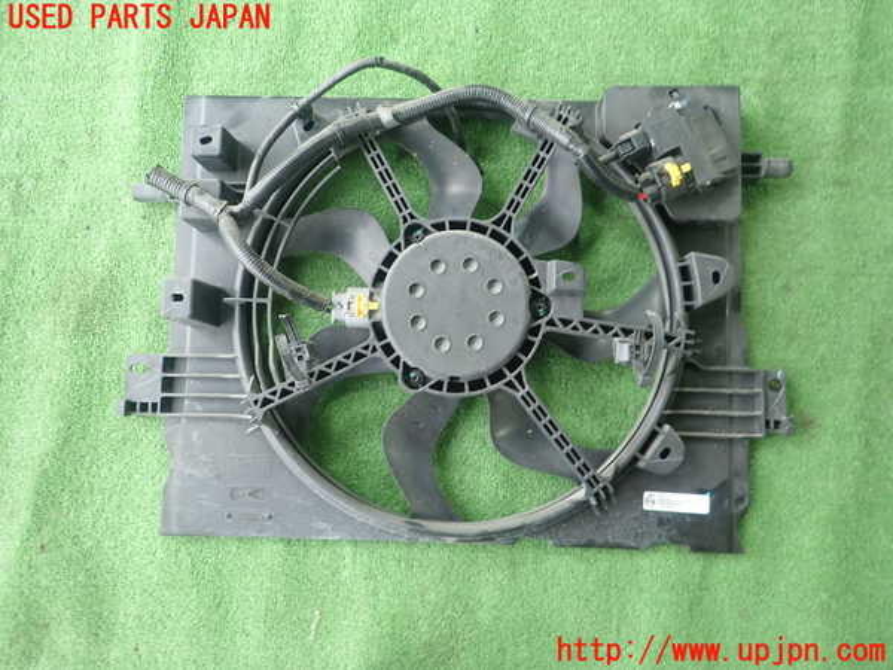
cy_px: 335
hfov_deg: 69.4
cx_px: 446
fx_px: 645
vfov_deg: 54.9
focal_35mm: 25
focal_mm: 4.5
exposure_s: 1/60
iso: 160
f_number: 2
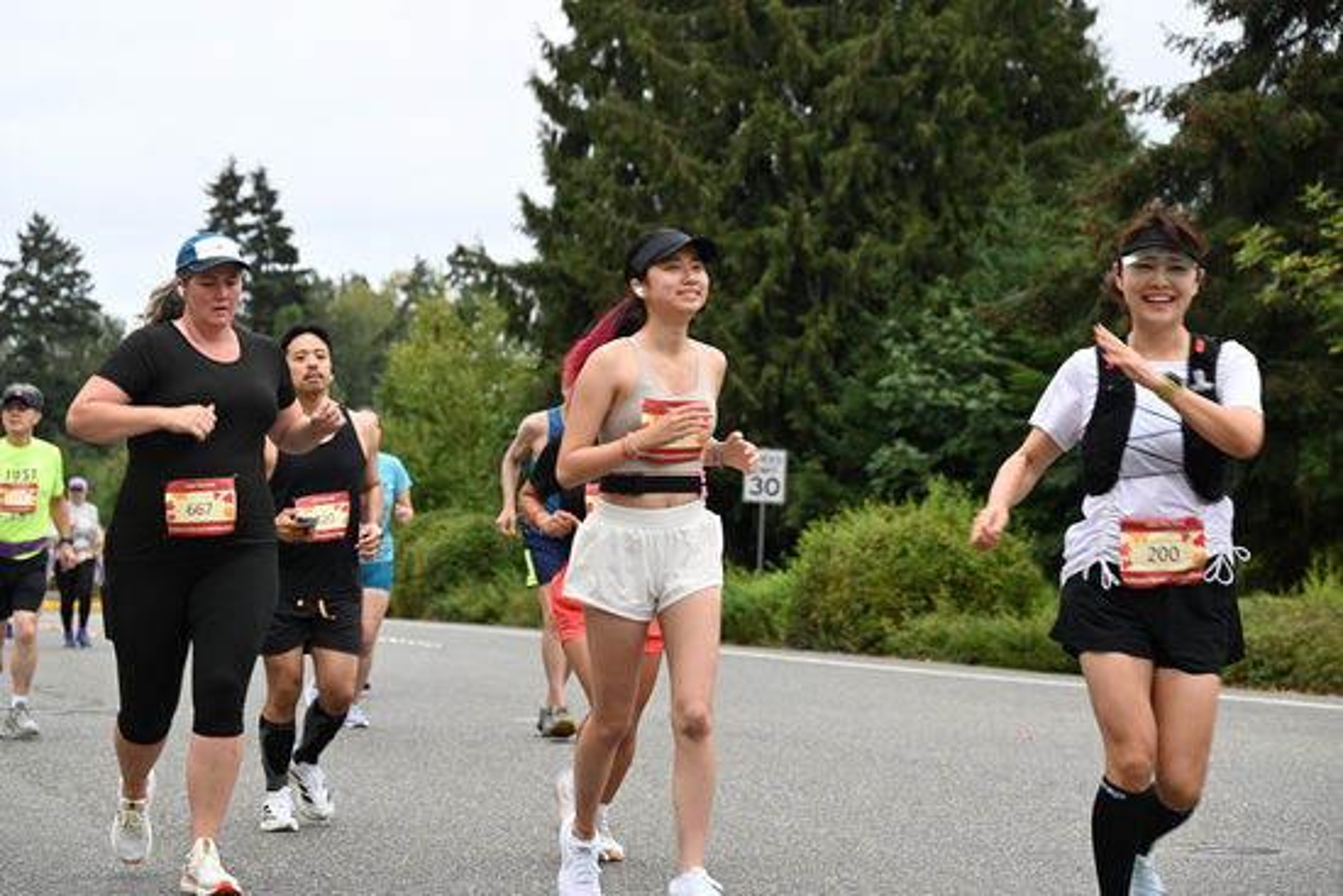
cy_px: 448
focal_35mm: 91
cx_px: 672
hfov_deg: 22.4
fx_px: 3395
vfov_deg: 15.0
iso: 450
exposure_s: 1/125
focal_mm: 91
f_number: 6.3
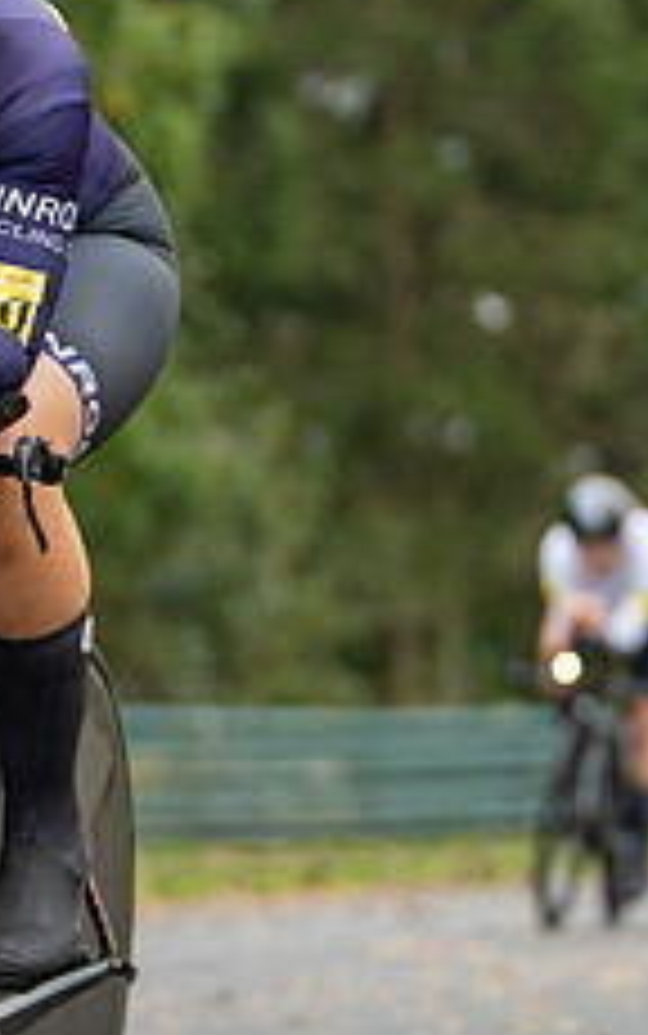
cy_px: 443
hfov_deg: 4.8
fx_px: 7761
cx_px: 45
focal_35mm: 275
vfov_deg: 7.6
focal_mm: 107
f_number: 2.8
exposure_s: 1/1000
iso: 800
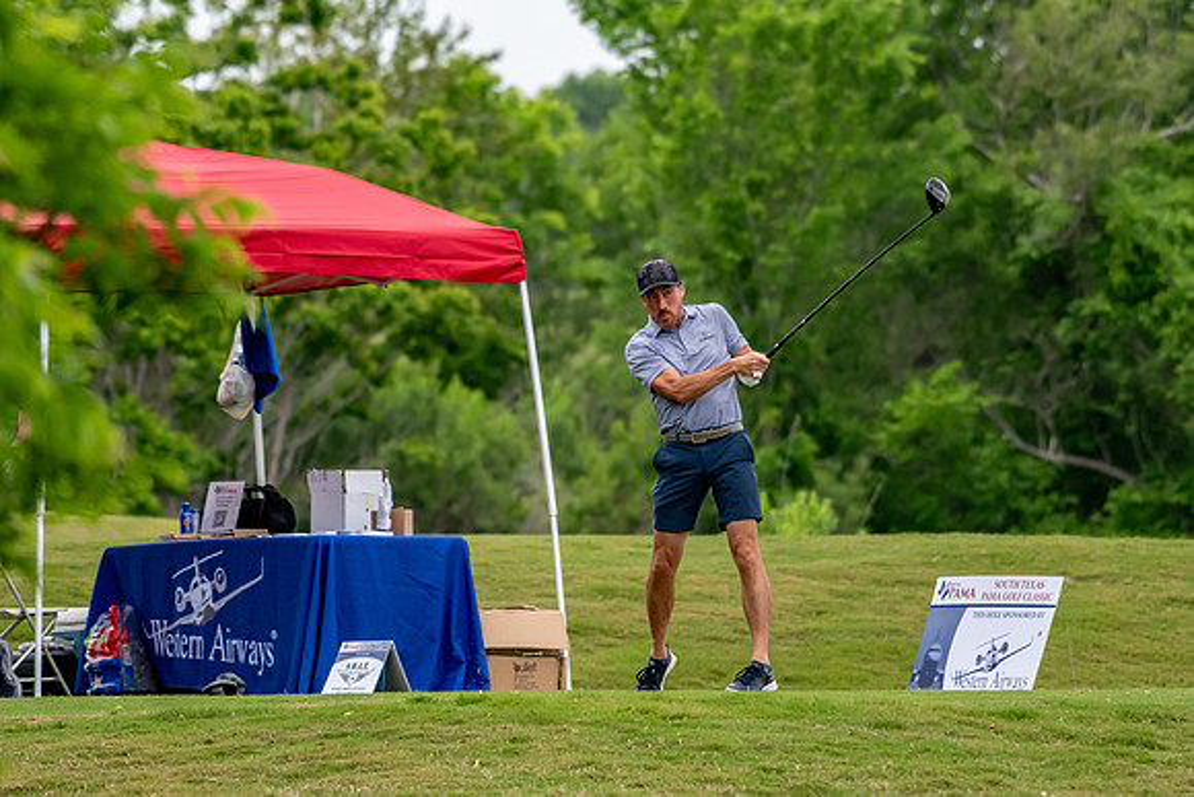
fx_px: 14430
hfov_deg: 4.7
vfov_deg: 3.2
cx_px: 597
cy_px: 398
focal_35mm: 435
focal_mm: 290
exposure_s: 1/2000
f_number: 5.6
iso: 1400
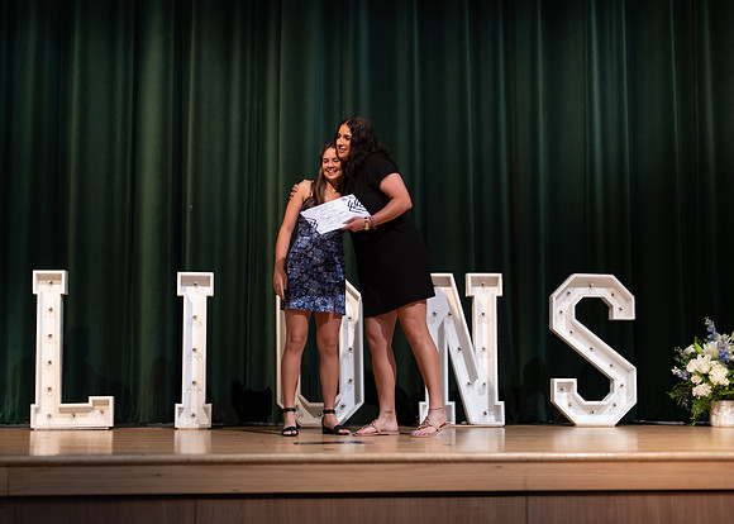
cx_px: 367
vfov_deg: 25.6
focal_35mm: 55
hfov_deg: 35.3
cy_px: 262
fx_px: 1155
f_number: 1.2
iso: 500
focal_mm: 50
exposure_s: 1/320
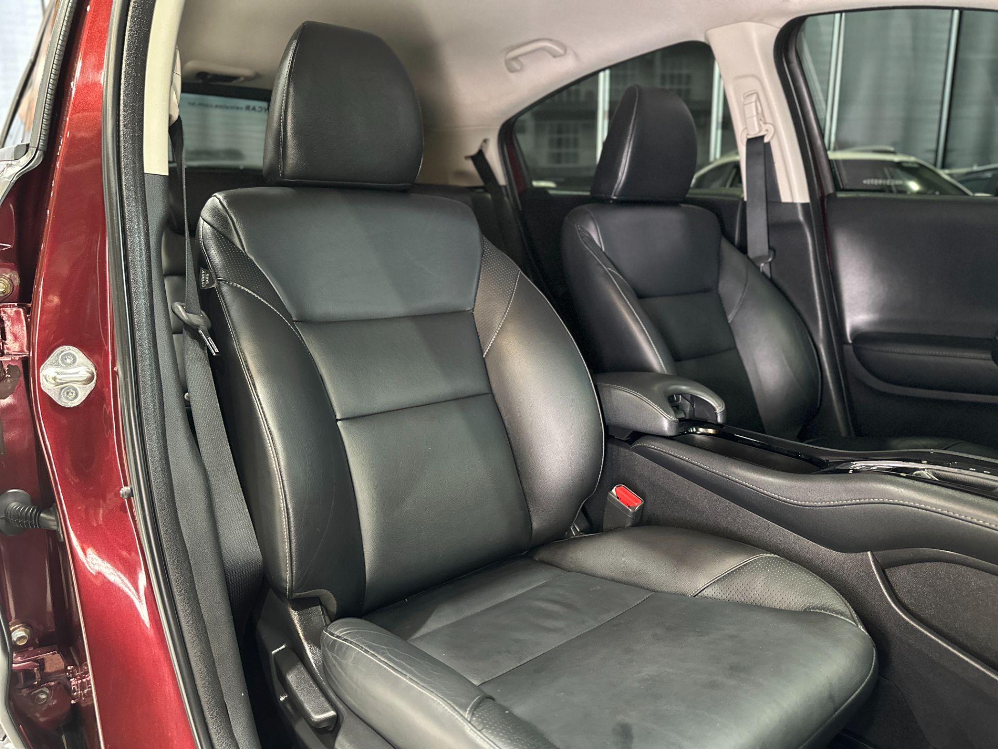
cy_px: 374
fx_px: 692
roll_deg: +0.2
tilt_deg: -12.0
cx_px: 499
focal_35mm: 24
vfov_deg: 56.8
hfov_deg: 71.6
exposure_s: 1/30
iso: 800
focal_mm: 6.86
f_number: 1.78
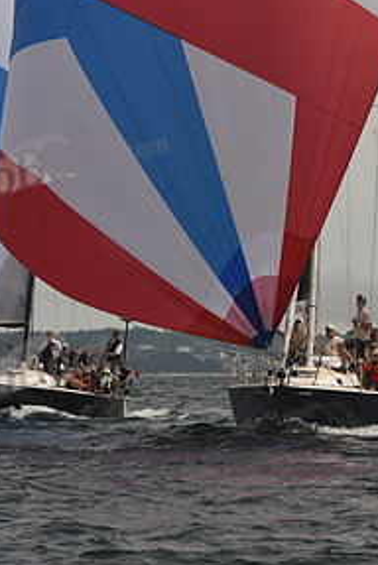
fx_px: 6347
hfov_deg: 3.4
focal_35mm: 404
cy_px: 43
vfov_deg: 5.1
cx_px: 271
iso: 250
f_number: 8
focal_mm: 200
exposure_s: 1/1000
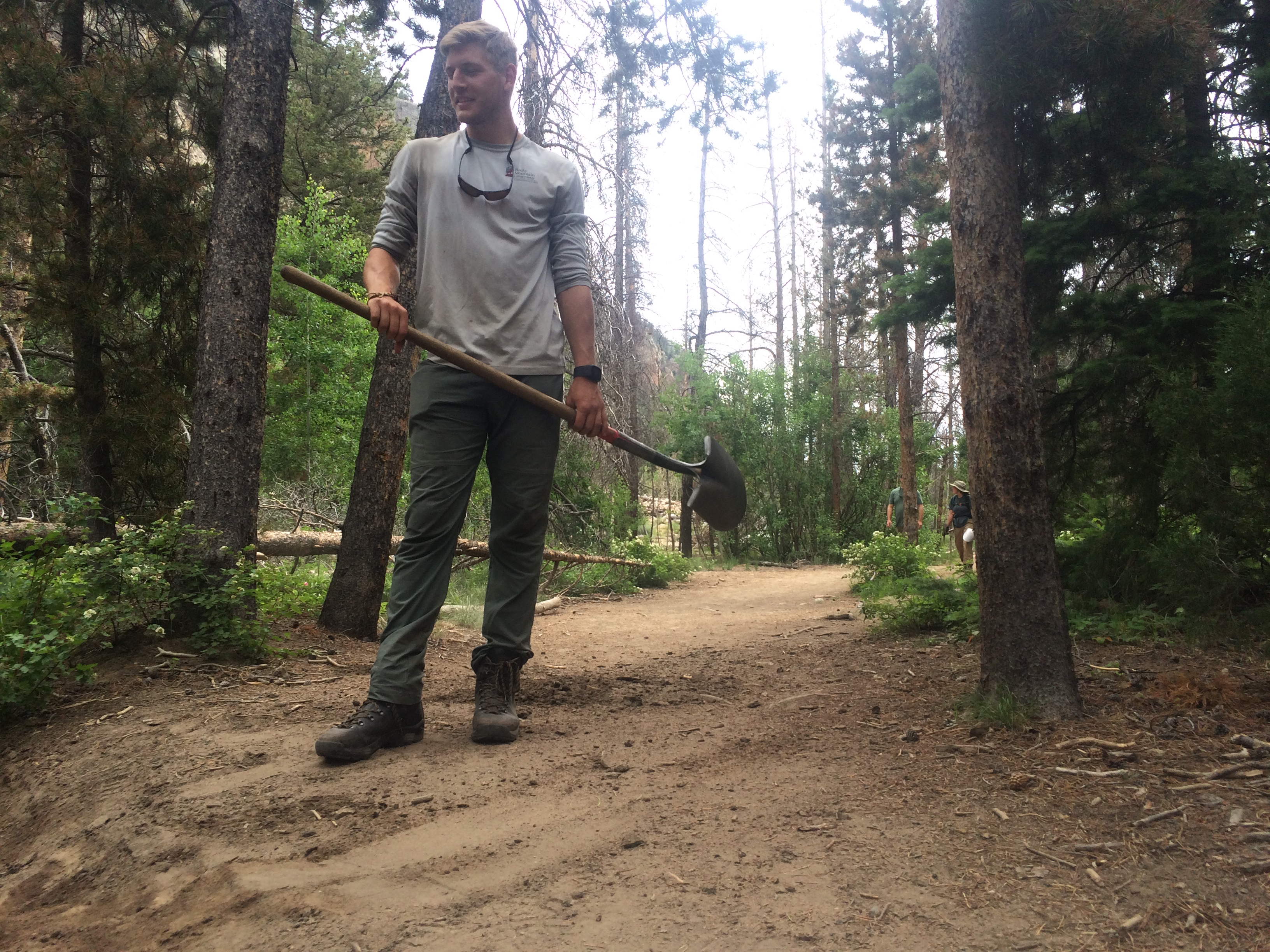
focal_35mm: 29
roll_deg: +2.0
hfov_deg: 61.7
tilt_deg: +4.0
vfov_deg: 48.2
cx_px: 635
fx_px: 1064
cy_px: 476
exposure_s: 1/477
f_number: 2.2
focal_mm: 4.15
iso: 32
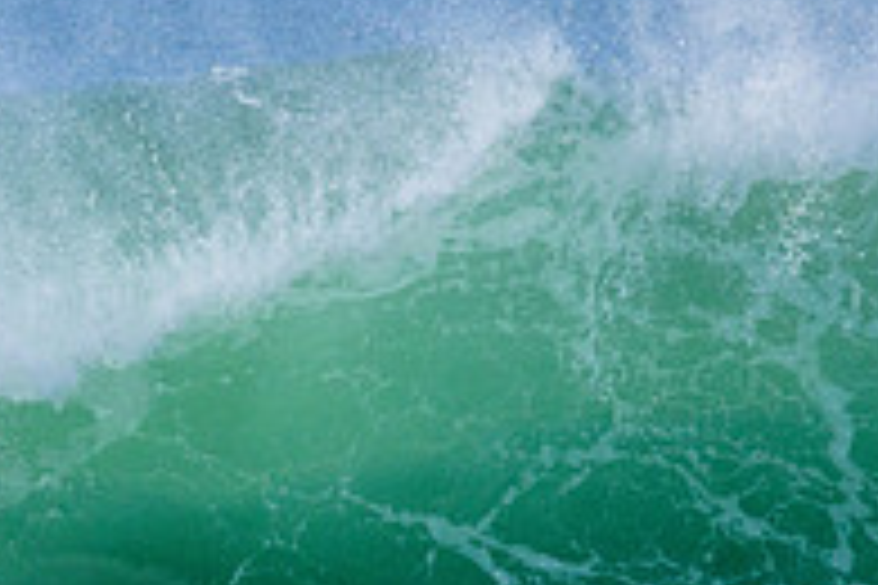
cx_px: 50
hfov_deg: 0.9
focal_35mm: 2380
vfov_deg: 0.6
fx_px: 58041
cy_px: 727
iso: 1250
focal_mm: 800
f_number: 11
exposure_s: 1/2000
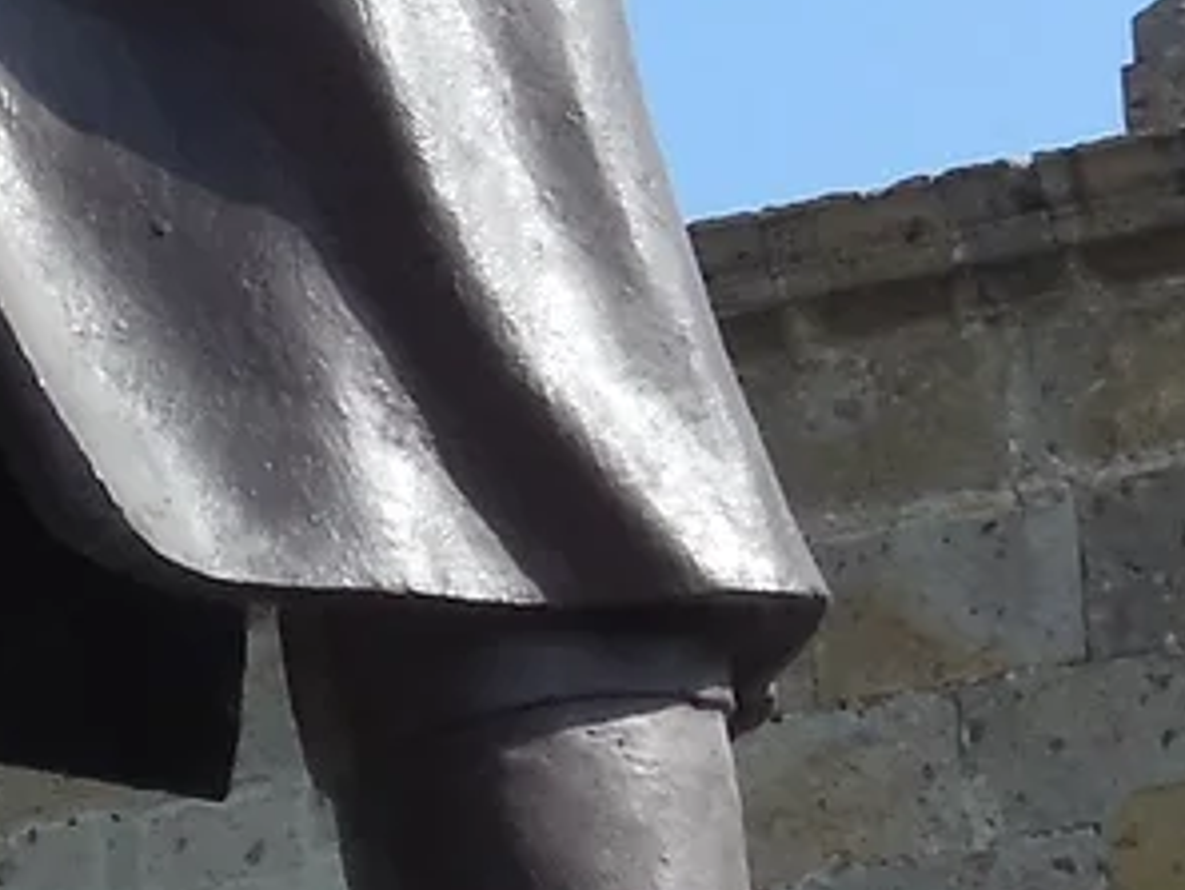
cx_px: -427
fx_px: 9726
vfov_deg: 5.2
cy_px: -806
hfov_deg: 6.9
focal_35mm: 284
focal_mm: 7.8
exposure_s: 1/500
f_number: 4.5
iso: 125
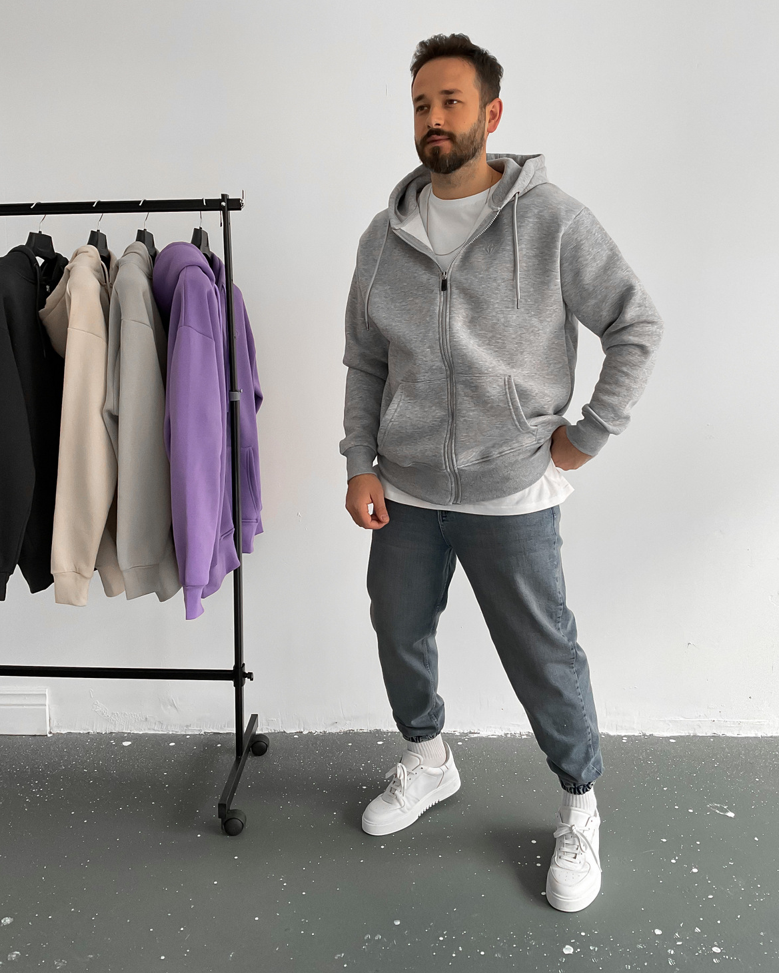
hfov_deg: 47.1
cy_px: 450
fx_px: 893
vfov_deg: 57.1
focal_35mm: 31
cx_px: 394
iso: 64
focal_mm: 3
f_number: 1.8
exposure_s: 1/80
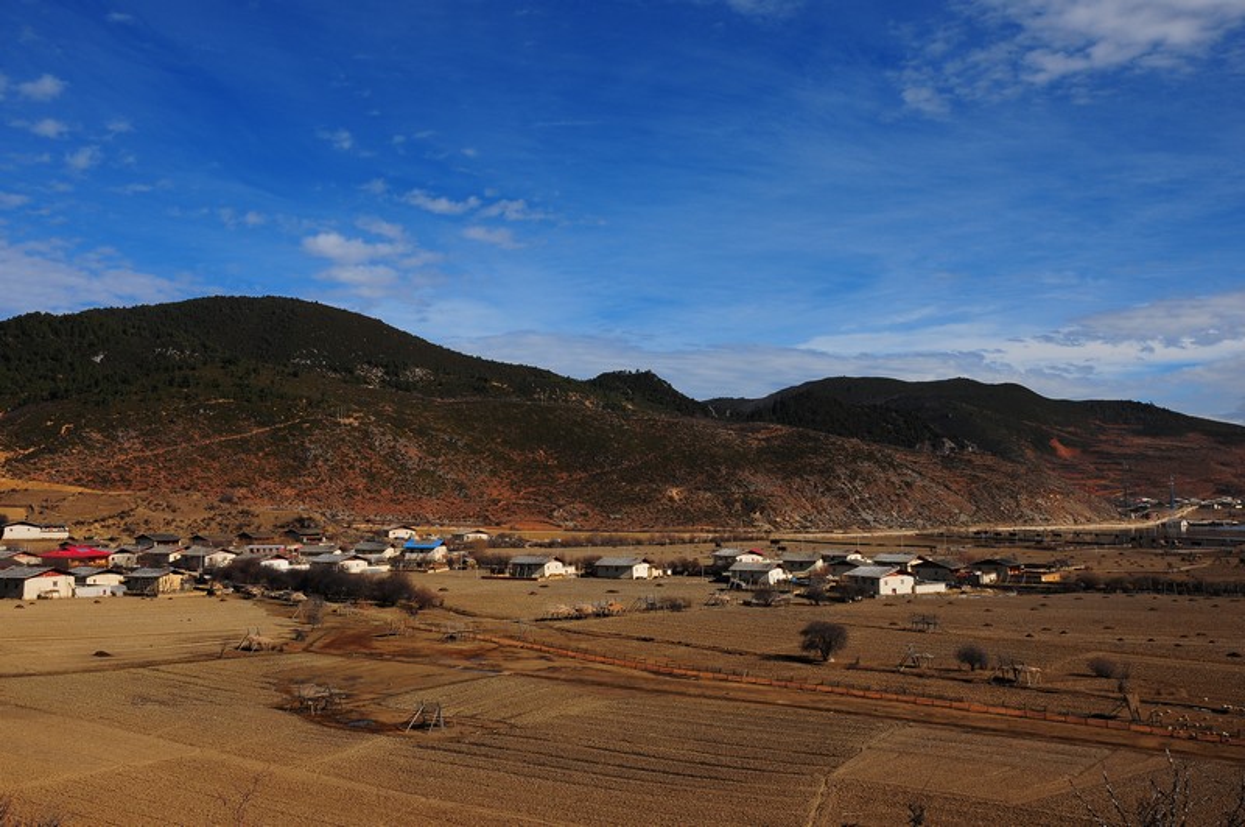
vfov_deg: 36.8
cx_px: 622
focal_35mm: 36
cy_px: 414
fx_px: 1243
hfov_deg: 53.2
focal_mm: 24
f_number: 13
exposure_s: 1/200
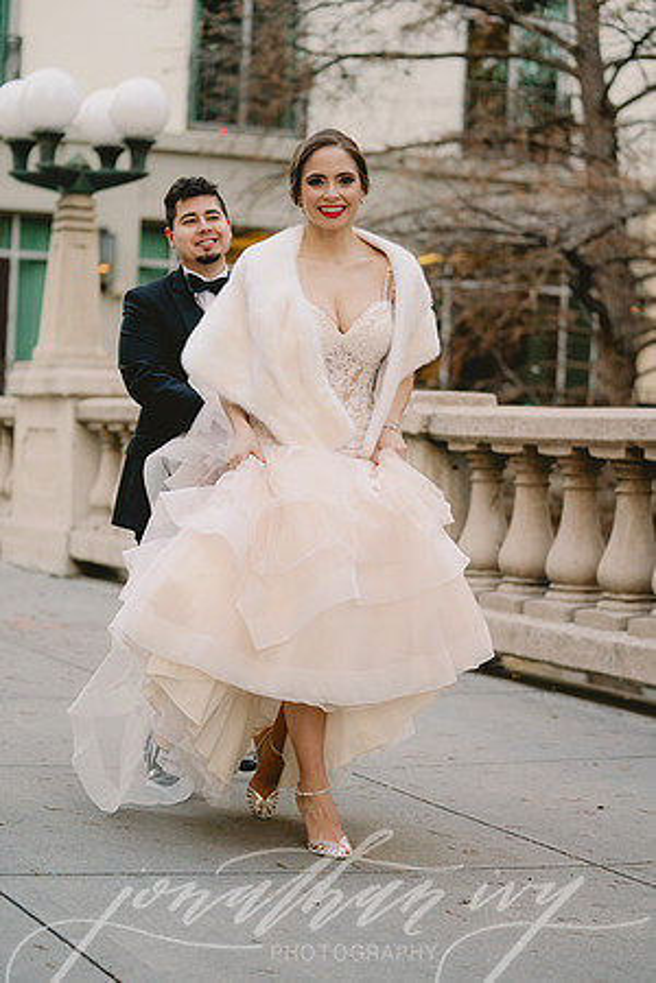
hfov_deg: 16.9
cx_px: 328
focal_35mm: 81
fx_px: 2214
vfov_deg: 25.1
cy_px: 492
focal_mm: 81
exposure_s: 1/400
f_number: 2.8
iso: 800
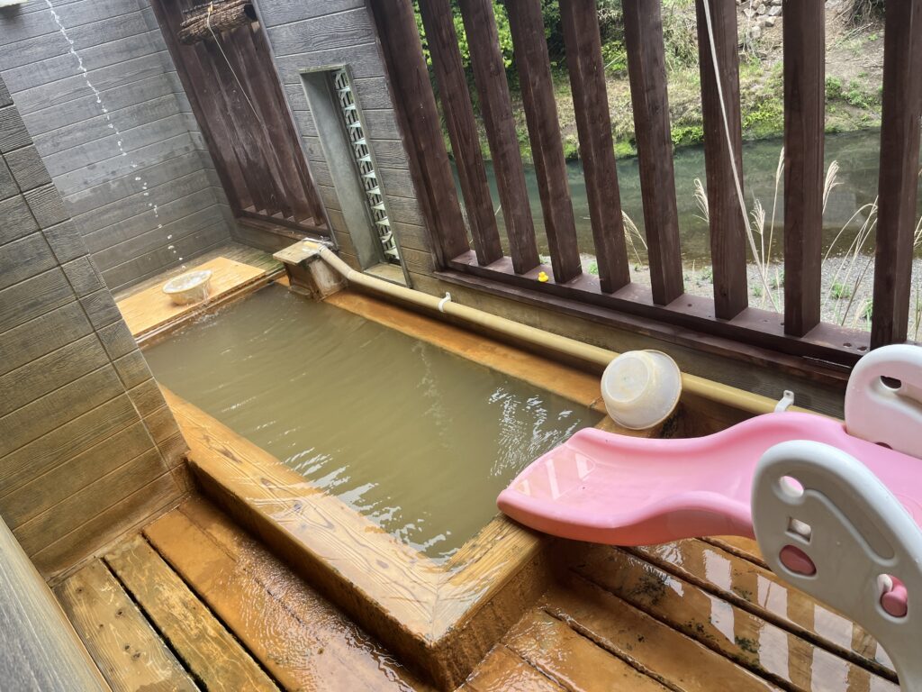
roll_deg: +14.5
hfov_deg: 67.3
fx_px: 693
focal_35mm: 26
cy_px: 346
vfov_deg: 53.1
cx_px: 461
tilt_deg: -29.7
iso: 50
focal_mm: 5.1
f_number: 1.6
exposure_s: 1/621
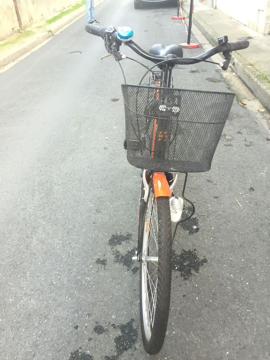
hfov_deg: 48.2
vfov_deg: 61.7
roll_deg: +7.4
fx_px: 302
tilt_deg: -32.6
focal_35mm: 29
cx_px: 135
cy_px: 180
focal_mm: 4.15
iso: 40
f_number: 2.2
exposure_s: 1/33
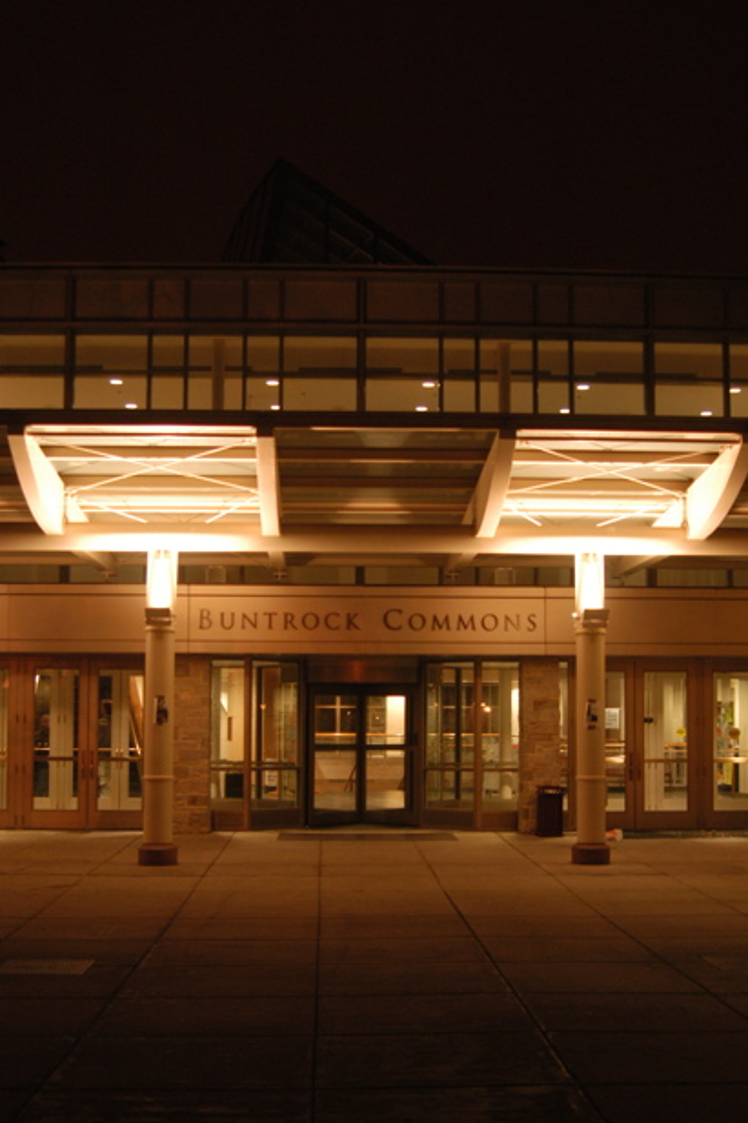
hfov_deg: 29.2
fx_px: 1434
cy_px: 612
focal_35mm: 46
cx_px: 380
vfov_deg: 42.7
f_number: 2.8
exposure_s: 1/15
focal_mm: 28
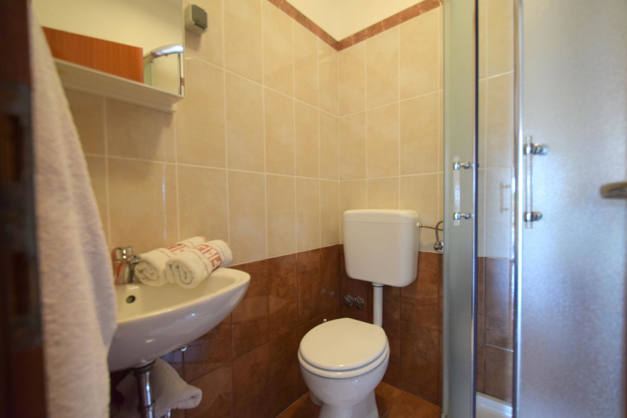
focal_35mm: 15
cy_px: 209
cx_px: 314
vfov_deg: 77.3
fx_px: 261
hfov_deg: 100.4
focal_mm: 10
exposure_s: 1/60
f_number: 3.5
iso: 900
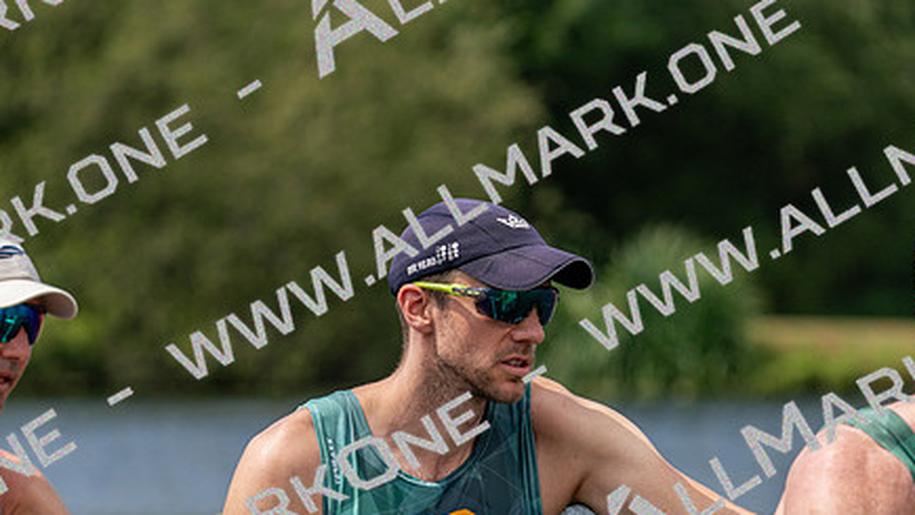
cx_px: 427
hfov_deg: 5.8
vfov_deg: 3.3
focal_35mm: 369
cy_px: 386
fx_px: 8955
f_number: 5.6
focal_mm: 264
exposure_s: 1/1600
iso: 250
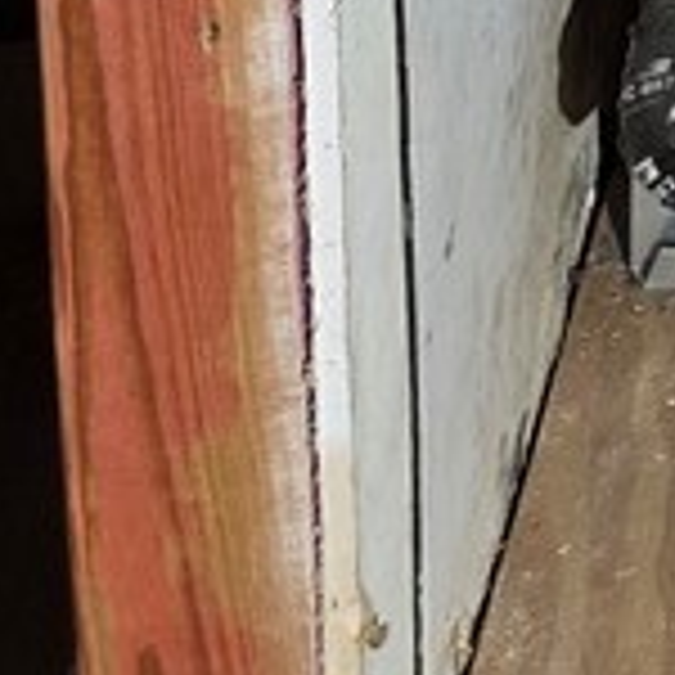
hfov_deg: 11.4
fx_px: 3067
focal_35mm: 139
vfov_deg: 9.5
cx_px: 1332
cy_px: -1408
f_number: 1.7
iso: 125
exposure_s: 1/66
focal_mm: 6.3
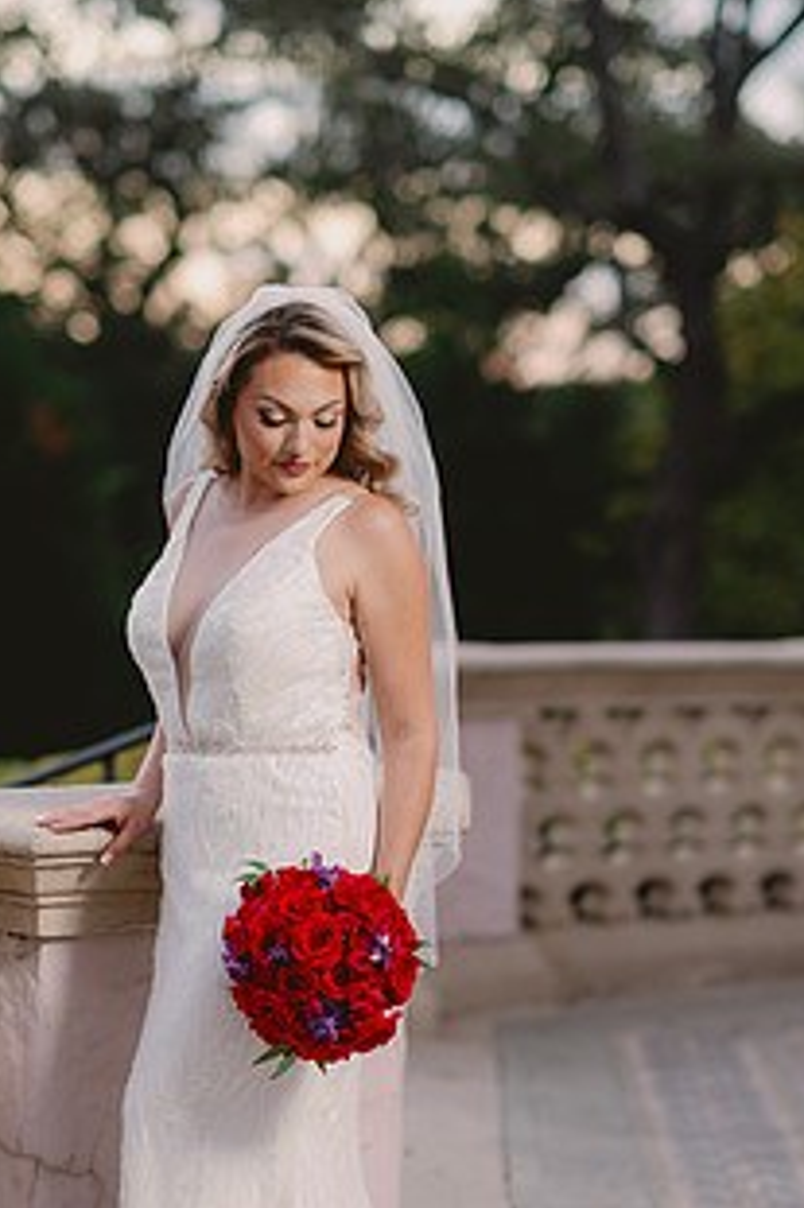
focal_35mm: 123
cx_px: 301
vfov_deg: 16.6
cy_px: 785
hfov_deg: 11.1
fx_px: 4125
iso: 250
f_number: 2
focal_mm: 85
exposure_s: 1/200
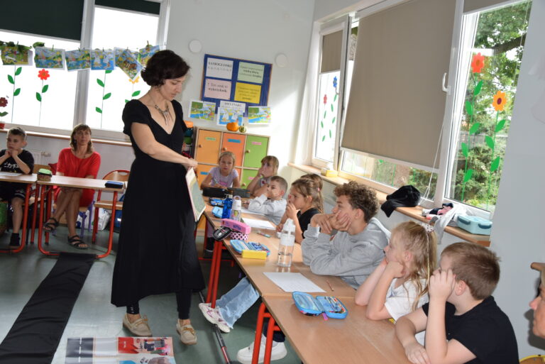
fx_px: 545
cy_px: 182
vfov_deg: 36.9
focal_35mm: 36
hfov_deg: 53.1
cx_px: 272
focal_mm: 24
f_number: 5.6
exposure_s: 1/125
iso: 500
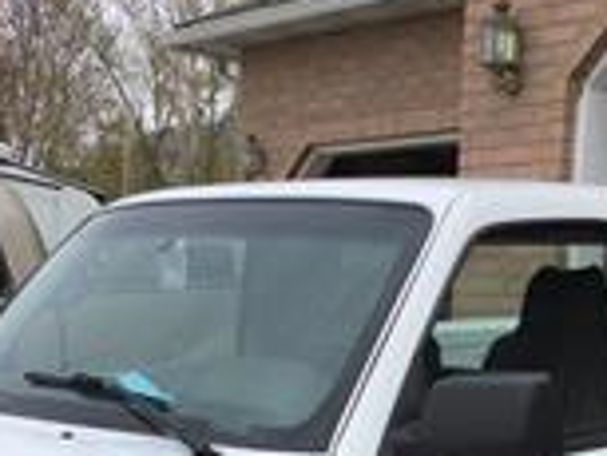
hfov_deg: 23.9
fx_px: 1421
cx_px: 436
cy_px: 476
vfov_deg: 17.7
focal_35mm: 81
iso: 25
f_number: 2.4
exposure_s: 1/1359
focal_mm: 3.3
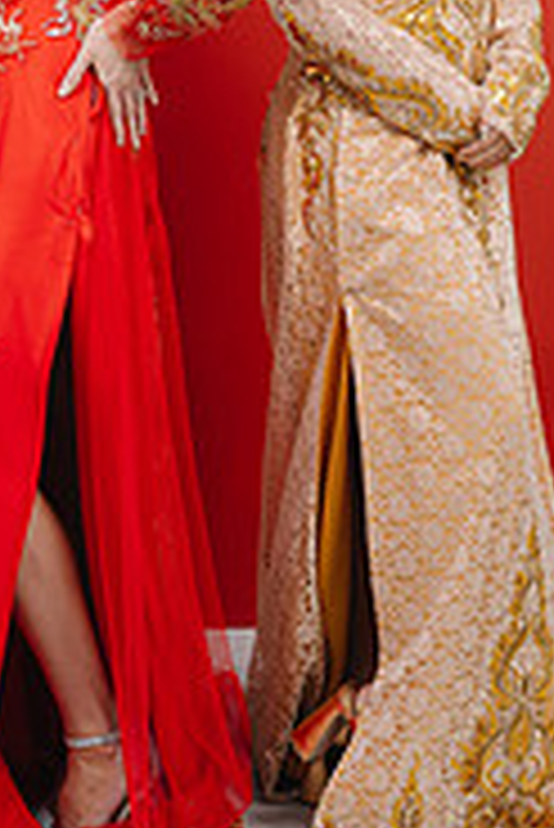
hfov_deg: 11.3
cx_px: 288
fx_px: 2811
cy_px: 14
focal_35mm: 122
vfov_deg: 16.5
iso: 50
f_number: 2.5
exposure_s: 1/200
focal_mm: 50
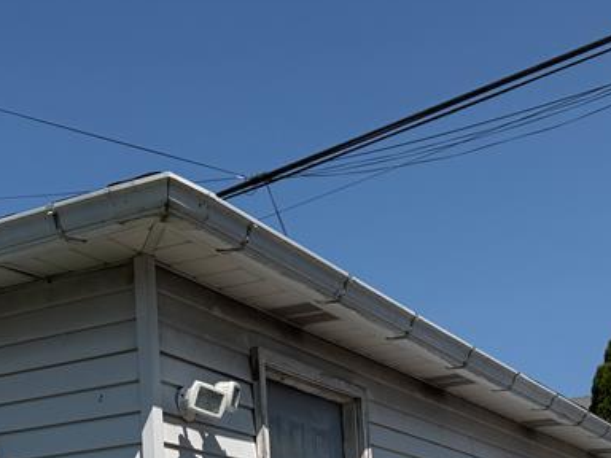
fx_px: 1130
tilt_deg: +2.1
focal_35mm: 64
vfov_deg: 21.1
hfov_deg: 30.2
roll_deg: +2.4
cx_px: 272
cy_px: 576
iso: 80
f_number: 1.78
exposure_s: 1/11905
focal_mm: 6.76
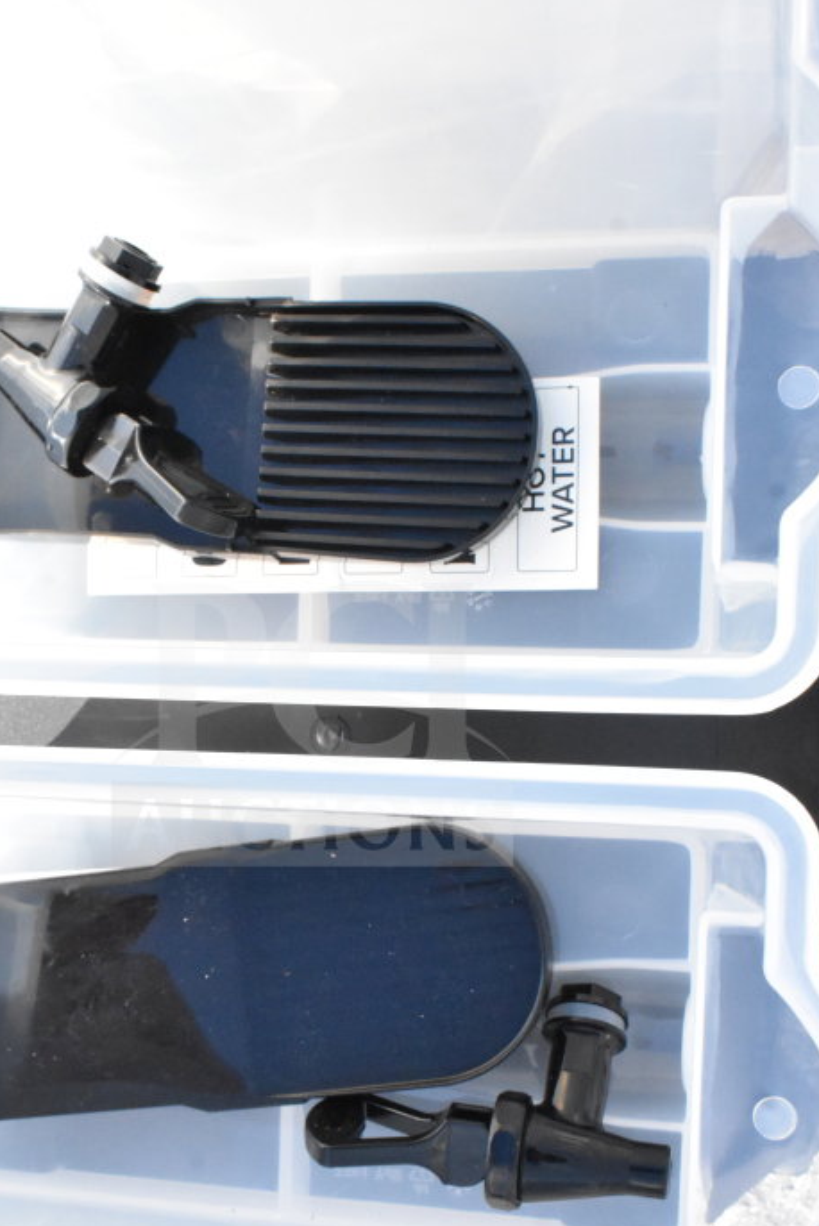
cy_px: 725
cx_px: 311
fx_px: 1909
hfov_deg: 24.2
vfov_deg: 35.5
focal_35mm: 56
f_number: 16
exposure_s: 1/1000
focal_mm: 28
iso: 6400
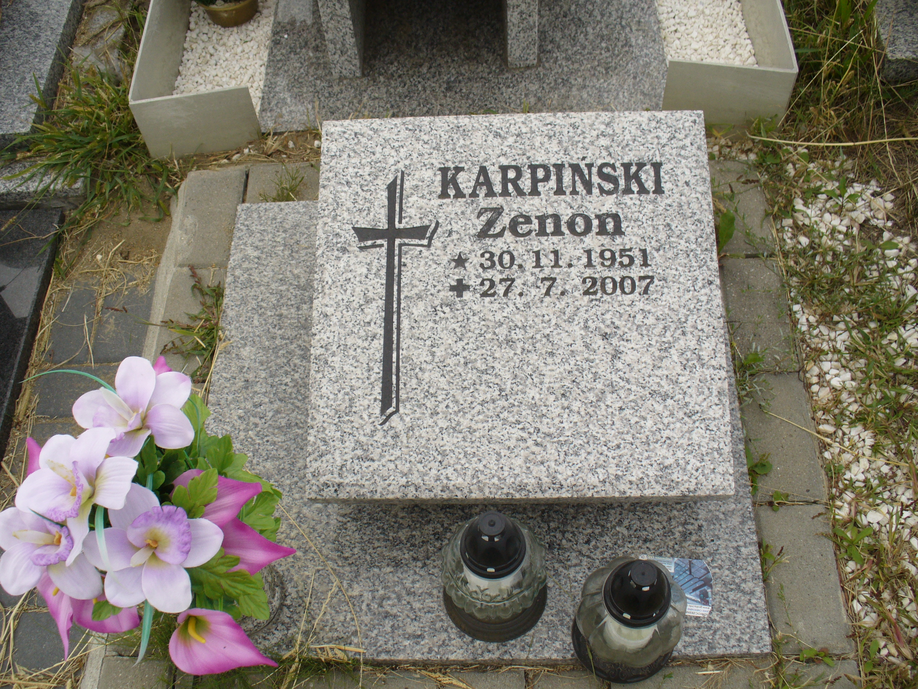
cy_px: 344
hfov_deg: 50.1
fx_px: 981
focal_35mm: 37
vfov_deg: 38.7
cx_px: 459
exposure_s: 1/200
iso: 80
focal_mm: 6.1
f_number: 5.6
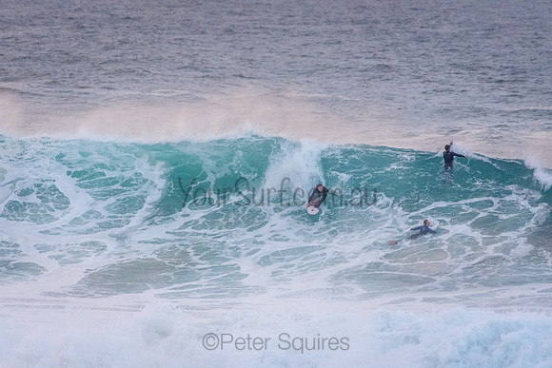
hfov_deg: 2.7
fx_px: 11502
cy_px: 184
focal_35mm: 750
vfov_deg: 1.8
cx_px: 276
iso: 1800
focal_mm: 500
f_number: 5.6
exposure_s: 1/1250
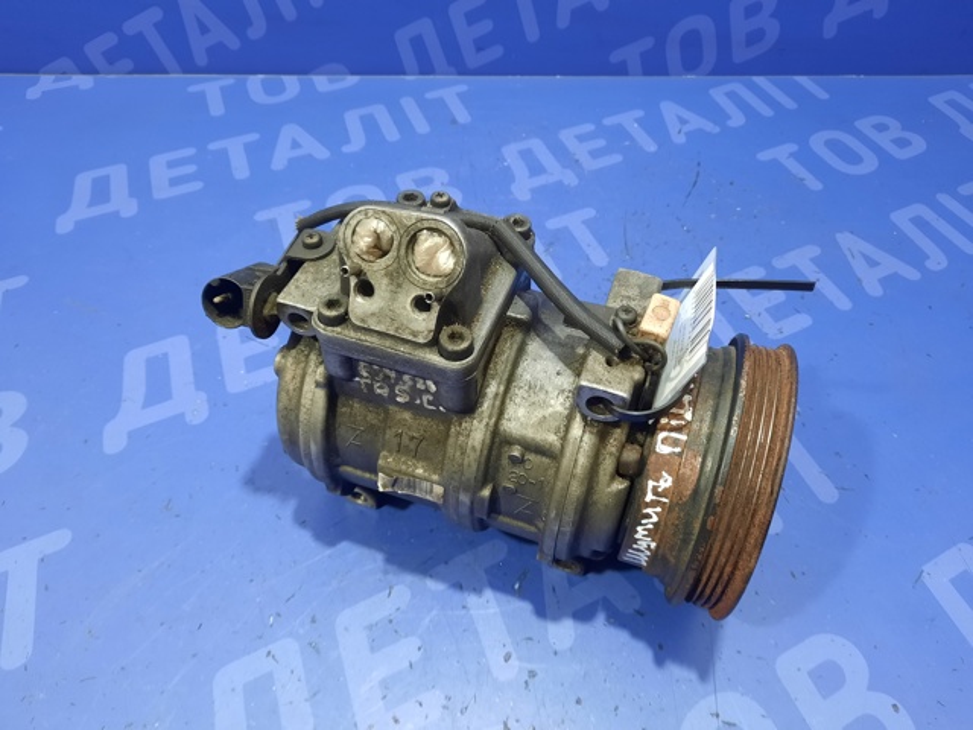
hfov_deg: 69.4
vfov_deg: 54.9
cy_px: 365
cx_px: 486
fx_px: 703
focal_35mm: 25
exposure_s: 1/25
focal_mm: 4.6
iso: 320
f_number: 2
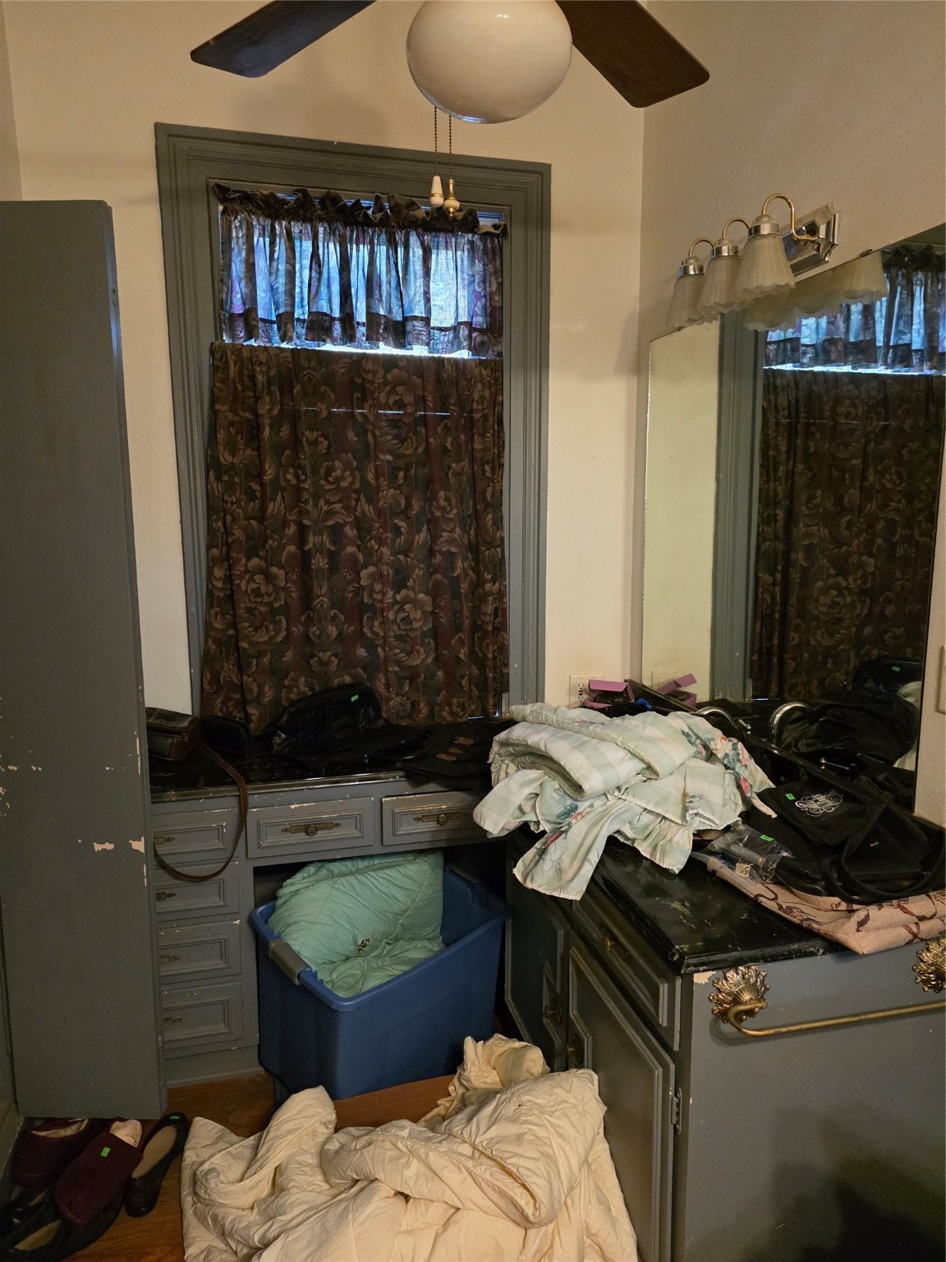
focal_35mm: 23
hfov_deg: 58.9
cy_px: 631
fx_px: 838
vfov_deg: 73.9
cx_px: 473
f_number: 1.7
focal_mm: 6.25
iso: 2000
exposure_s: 1/120
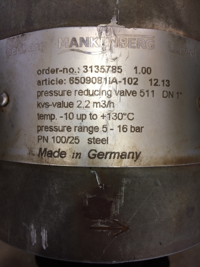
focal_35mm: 29
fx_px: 223
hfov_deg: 48.2
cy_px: 134
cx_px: 100
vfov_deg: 61.7
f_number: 2.2
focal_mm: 4.15
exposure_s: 1/33
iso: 100
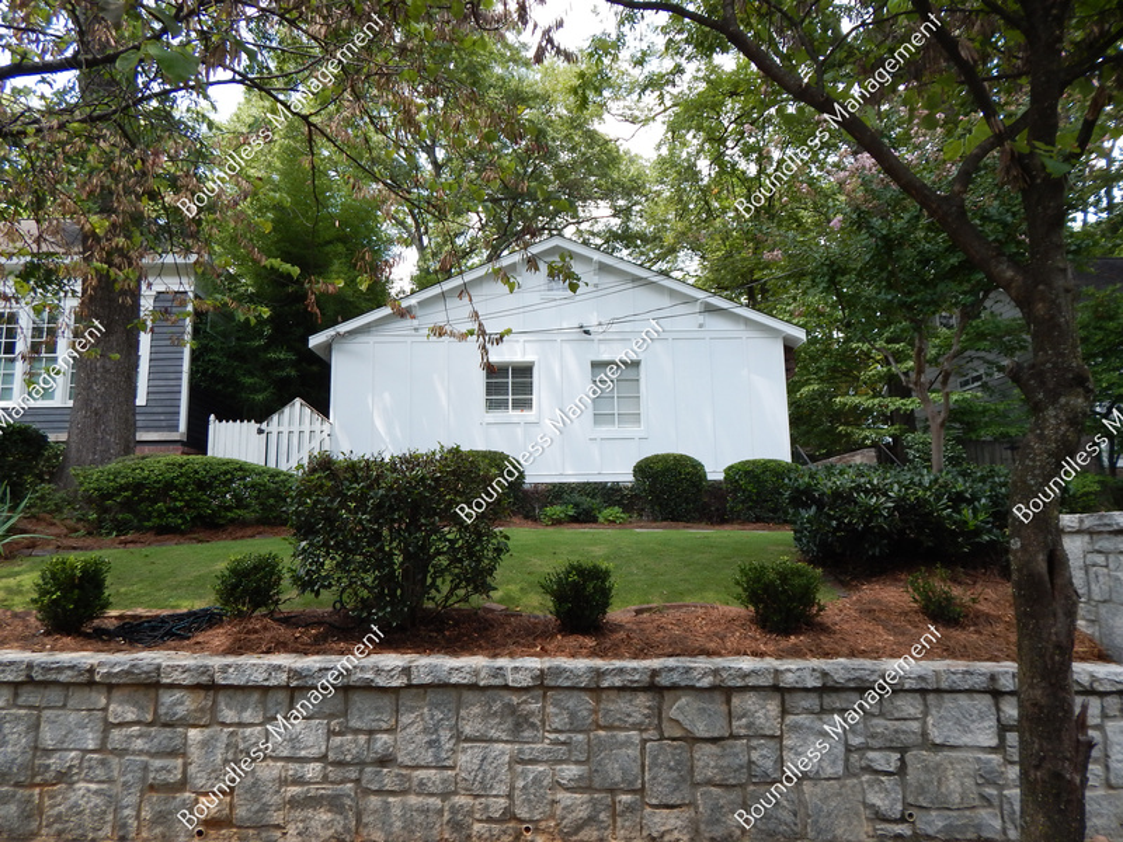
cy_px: 421
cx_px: 562
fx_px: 714
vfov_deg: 61.1
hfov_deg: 76.4
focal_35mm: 22
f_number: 3
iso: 125
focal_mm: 4
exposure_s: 1/250
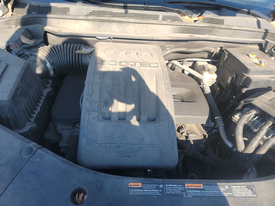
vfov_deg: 56.8
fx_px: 191
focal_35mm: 24
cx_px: 138
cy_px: 103
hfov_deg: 71.6
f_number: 1.8
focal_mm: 6.7
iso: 50
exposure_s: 1/149
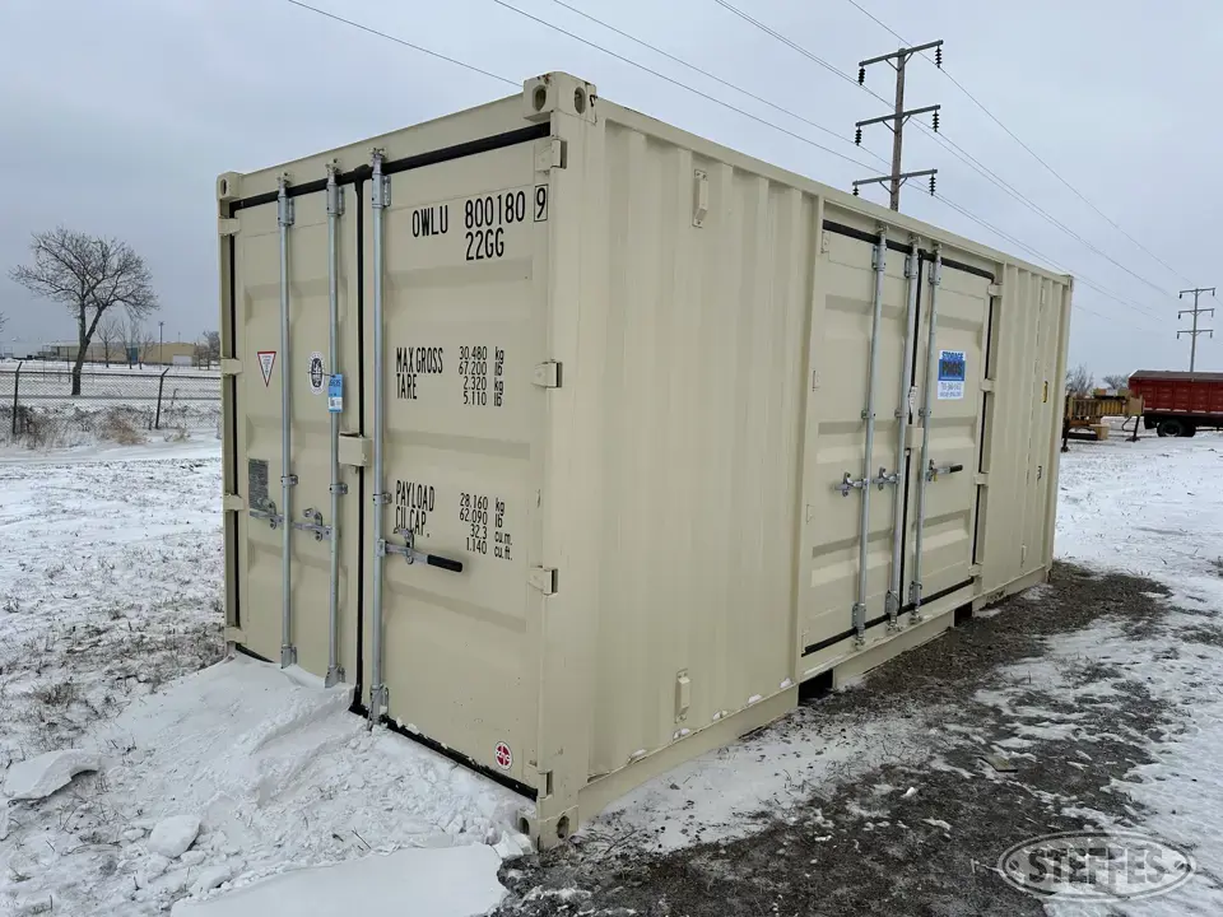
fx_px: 848
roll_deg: -1.7
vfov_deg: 56.8
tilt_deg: -5.1
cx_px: 612
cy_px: 458
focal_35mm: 24
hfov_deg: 71.6
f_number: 1.78
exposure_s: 1/4016
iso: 80
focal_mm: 6.86
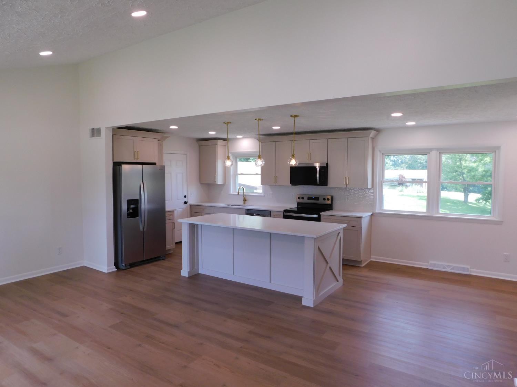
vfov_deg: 58.9
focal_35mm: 23
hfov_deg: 73.9
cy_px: 194
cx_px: 258
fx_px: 344
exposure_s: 1/100
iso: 125
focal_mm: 4
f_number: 3
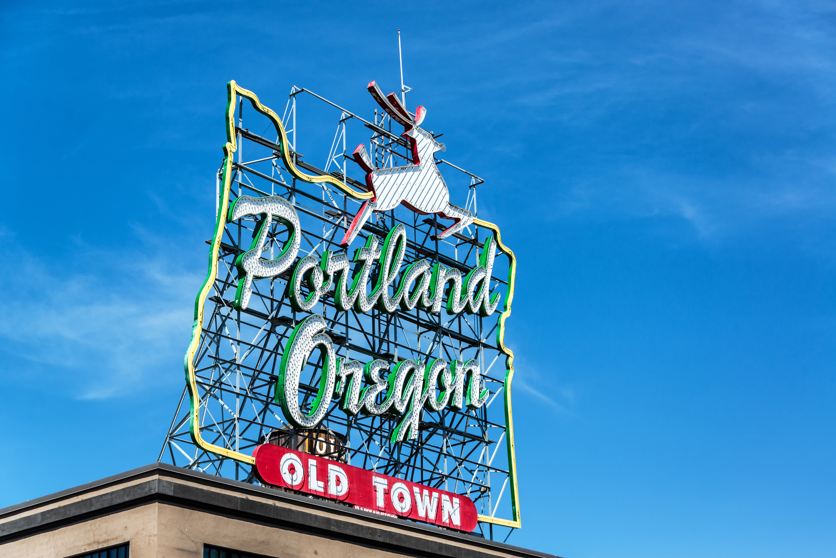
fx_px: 1580
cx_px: 418
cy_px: 279
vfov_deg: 20.0
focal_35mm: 68
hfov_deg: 29.6
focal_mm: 68
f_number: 5.6
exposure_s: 1/800
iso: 400
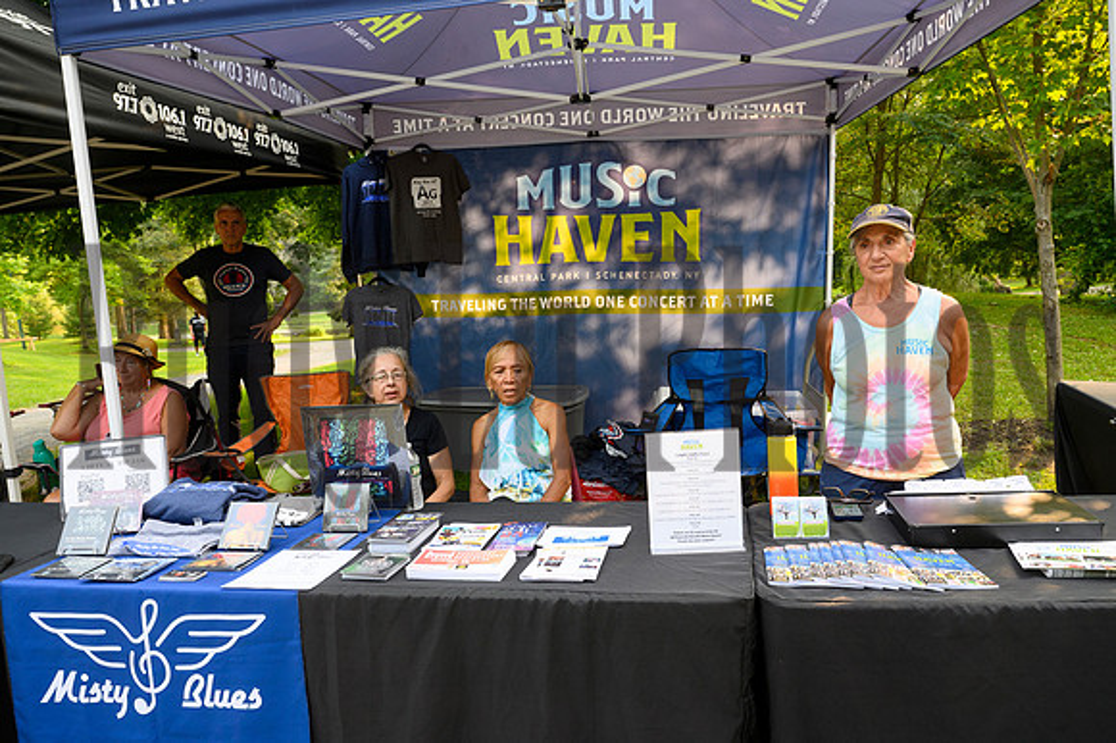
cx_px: 558
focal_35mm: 27
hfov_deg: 67.4
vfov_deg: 47.9
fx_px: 836
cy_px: 372
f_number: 6.3
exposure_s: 1/125
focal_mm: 27
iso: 250
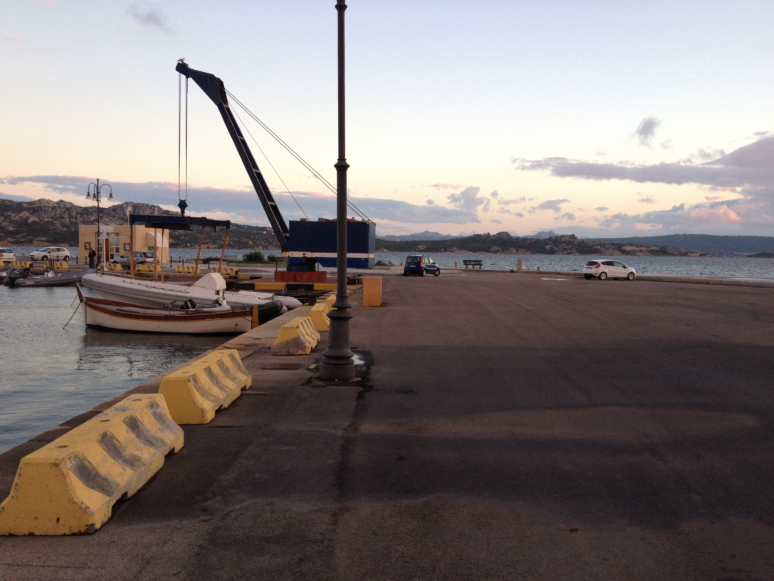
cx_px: 387
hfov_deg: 52.6
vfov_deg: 40.7
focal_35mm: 35
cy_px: 290
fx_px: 783
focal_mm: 4.28
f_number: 2.4
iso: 100
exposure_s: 1/120
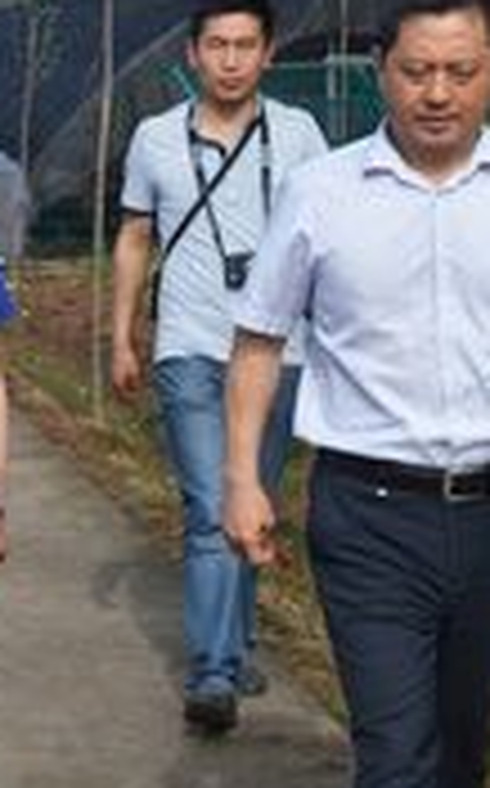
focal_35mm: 105
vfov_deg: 19.8
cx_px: -490
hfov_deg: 11.3
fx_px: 2249
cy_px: 417
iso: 100
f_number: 9
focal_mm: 24
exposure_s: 1/320
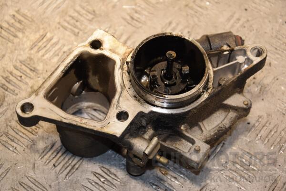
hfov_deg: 21.9
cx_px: 143
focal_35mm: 93
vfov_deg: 14.7
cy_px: 96
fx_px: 739
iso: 800
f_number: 5.3
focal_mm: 62
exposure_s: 1/160
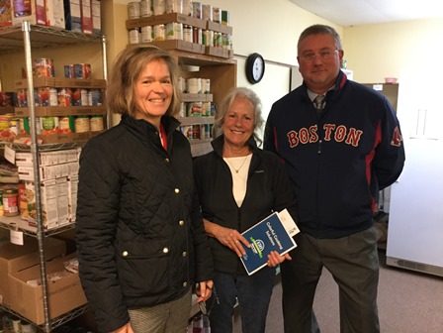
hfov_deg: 58.4
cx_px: 222
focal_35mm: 31
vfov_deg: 45.4
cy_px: 166
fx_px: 397
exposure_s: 1/24
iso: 200
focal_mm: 3.3
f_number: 2.4
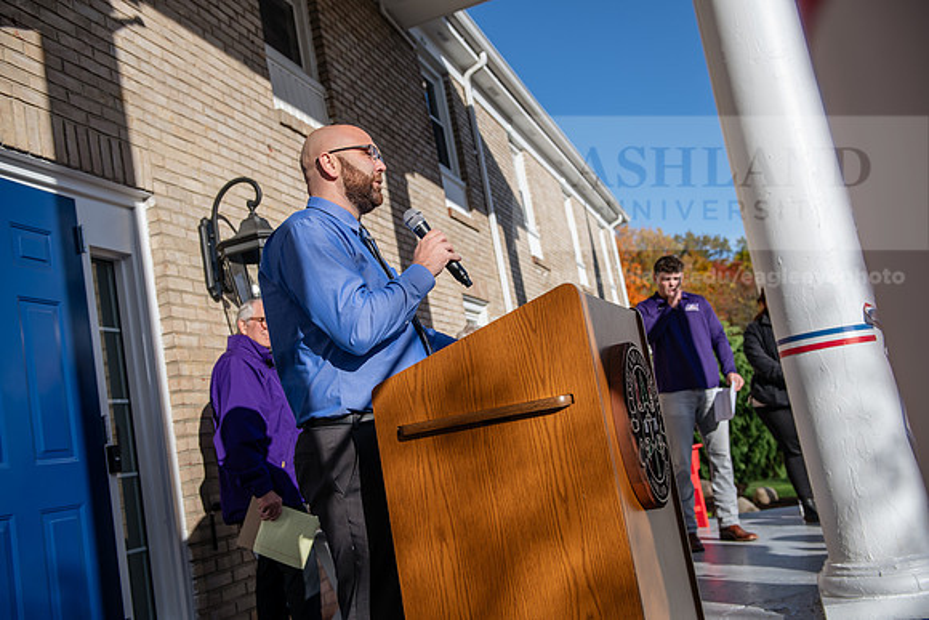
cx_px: 464
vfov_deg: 36.9
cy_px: 310
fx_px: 929
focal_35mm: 36
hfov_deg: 53.1
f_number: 3.5
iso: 80
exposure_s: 1/1000
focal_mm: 36
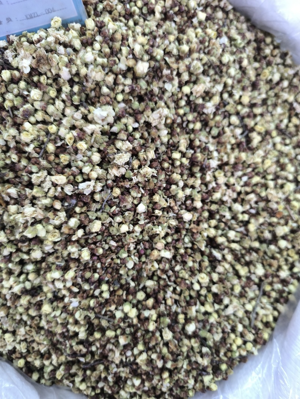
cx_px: 150
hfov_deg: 58.9
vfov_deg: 73.9
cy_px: 200
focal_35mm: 23
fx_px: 266
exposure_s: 1/33.3
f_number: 1.65
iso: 1000
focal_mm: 6.14
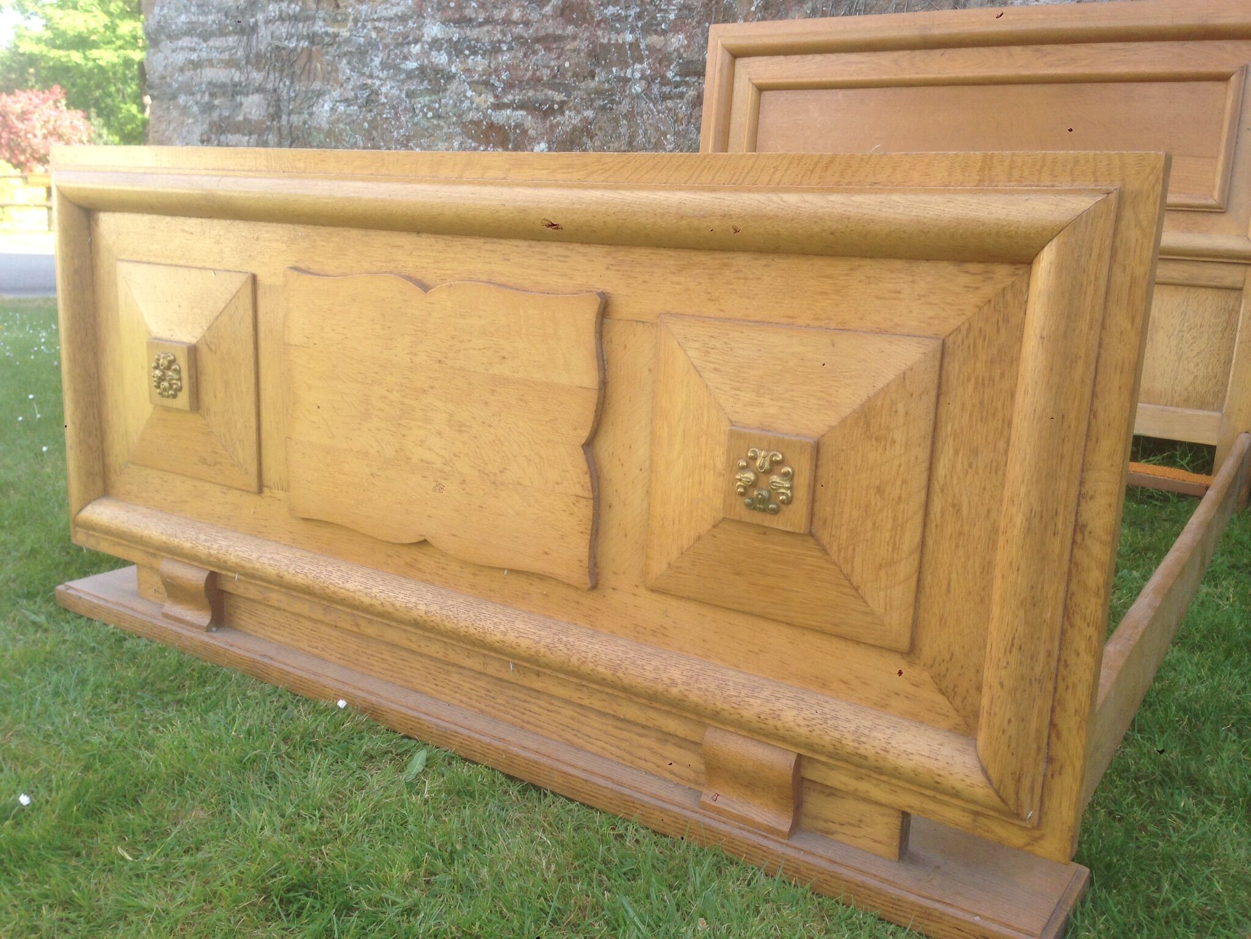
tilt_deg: -15.8
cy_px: 470
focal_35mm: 33
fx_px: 1193
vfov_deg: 42.9
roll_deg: -1.2
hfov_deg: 55.4
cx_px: 626
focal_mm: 4.12
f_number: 2.4
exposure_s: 1/212
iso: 50
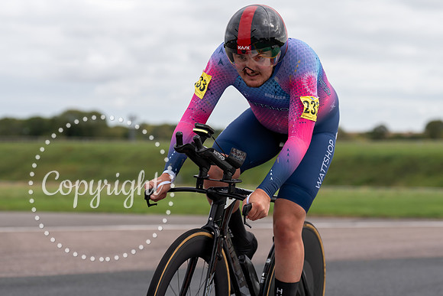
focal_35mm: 117
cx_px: 222
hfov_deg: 17.6
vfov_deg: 11.8
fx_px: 1434
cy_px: 106
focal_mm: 91
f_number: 3.5
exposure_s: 1/1000
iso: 125
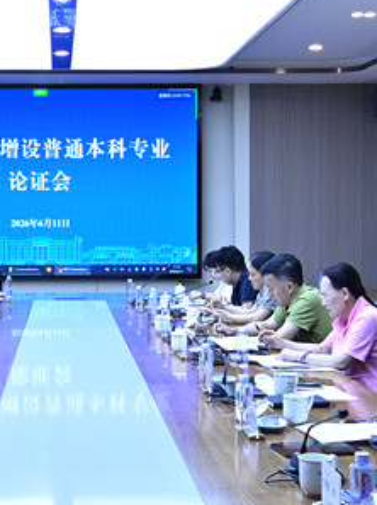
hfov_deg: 20.6
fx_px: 1019
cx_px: 53
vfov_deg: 27.8
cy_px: 237
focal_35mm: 70
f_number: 6.3
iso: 2500
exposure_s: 1/200
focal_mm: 18
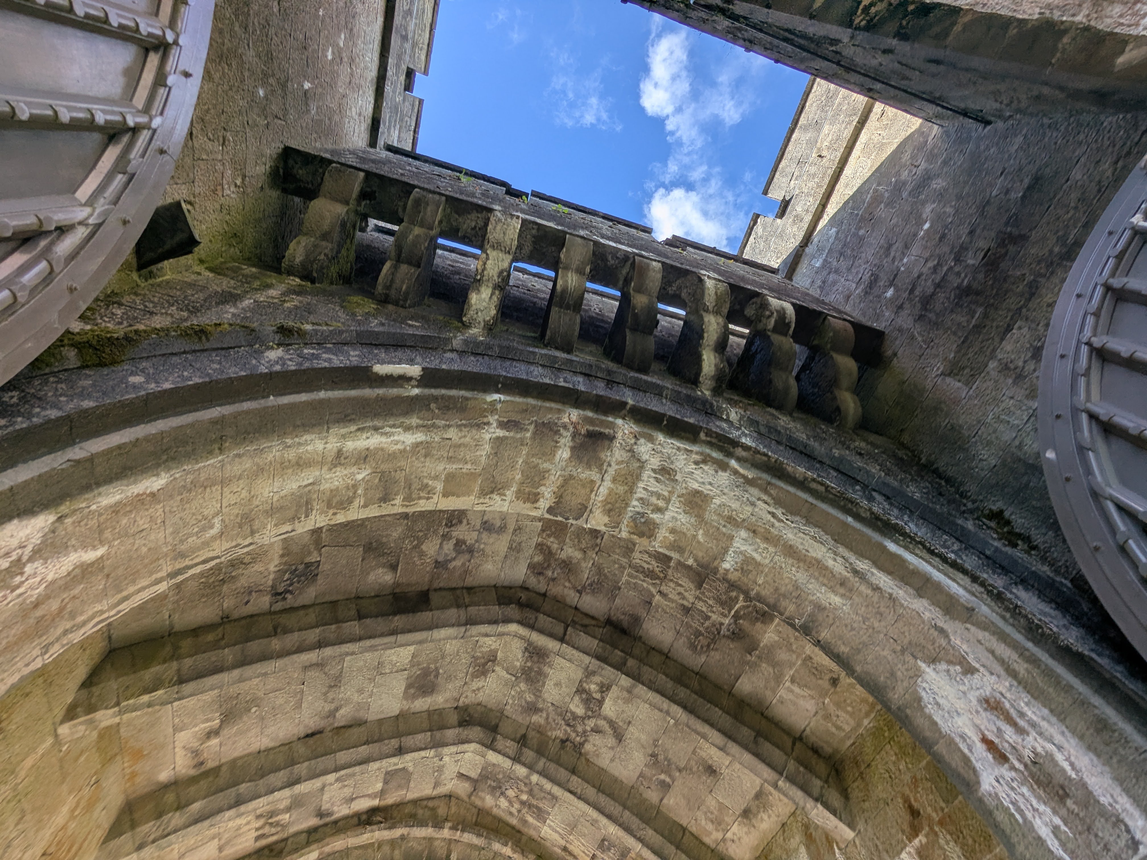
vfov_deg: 78.1
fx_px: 530
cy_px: 430
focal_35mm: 16
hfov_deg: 94.5
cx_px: 574
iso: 36
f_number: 2.2
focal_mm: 2.35
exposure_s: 1/489
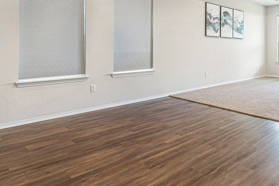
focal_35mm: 27
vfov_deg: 46.0
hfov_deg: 64.1
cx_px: 203
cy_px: 44
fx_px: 209
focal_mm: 12
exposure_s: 1/40
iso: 400
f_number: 8
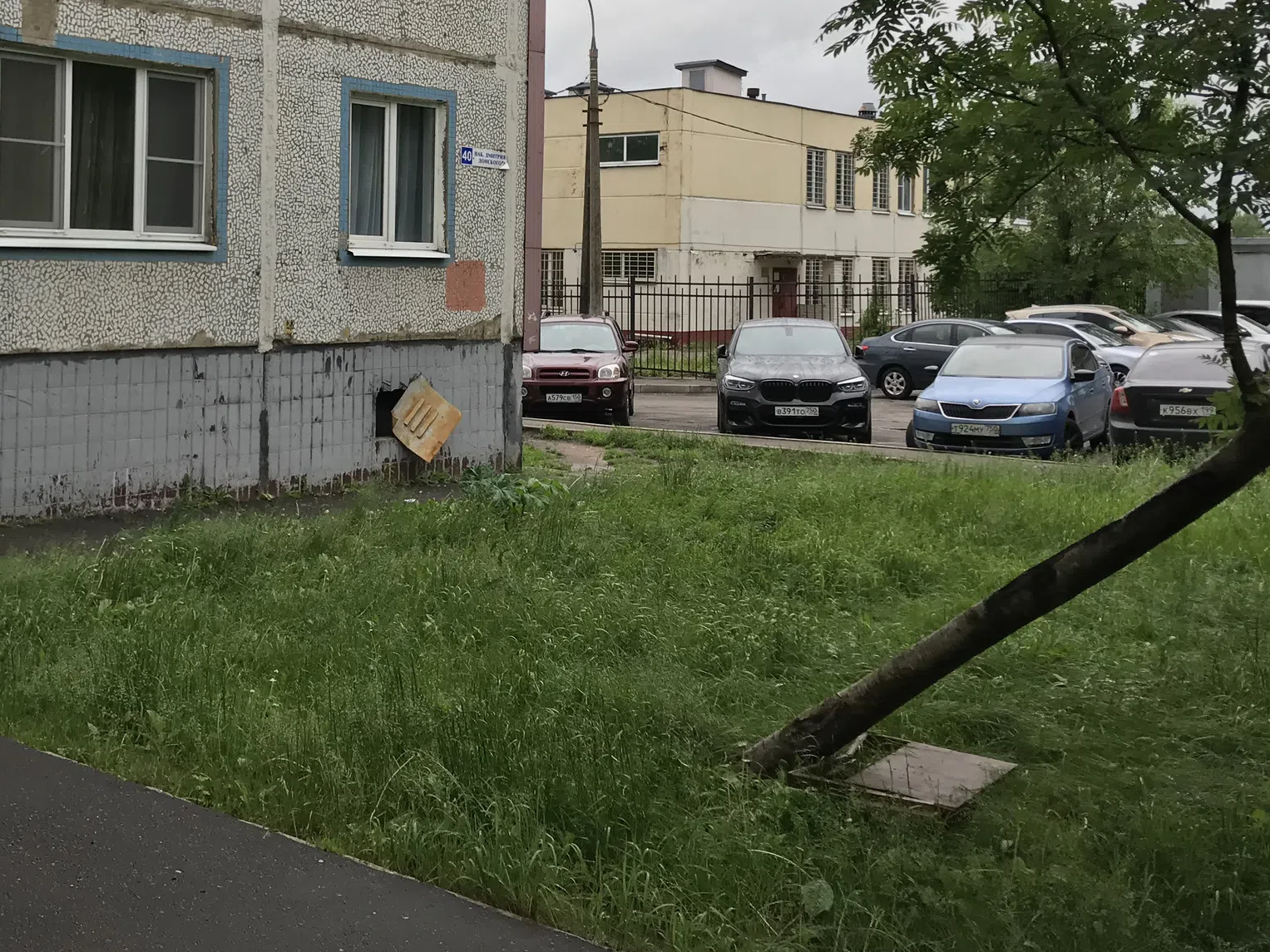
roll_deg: +0.4
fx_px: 1614
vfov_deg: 32.4
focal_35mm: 44
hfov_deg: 42.5
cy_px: 259
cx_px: 458
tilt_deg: +4.1
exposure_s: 1/456
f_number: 1.8
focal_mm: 3.99
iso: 20
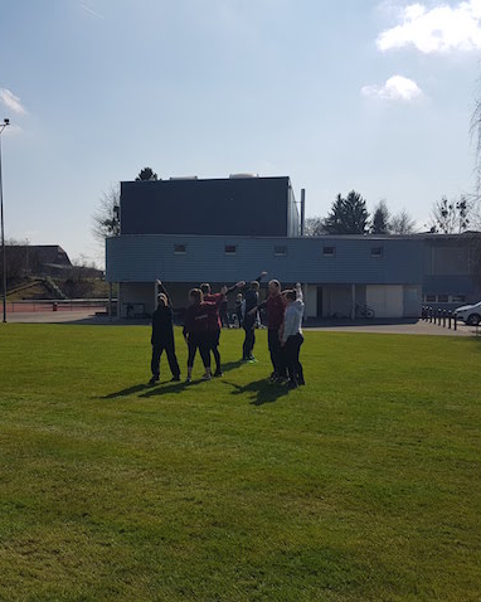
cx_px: 215
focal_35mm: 34
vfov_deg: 52.9
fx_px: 605
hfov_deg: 43.3
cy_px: 301
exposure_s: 1/5760
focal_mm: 4.2
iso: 40
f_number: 1.7
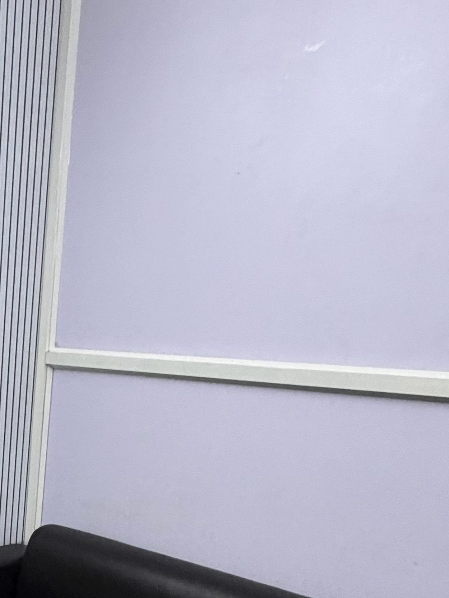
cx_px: -149
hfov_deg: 25.6
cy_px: 640
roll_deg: +1.3
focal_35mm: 48
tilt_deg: -22.3
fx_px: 830
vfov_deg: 34.8
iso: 500
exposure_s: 1/50
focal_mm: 2.22
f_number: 2.2
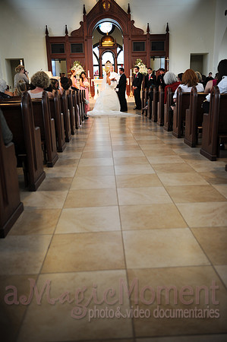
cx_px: 114
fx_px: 303
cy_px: 171
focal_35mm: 32
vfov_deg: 58.8
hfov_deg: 41.0
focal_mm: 32
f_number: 2.8
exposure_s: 1/125
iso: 500
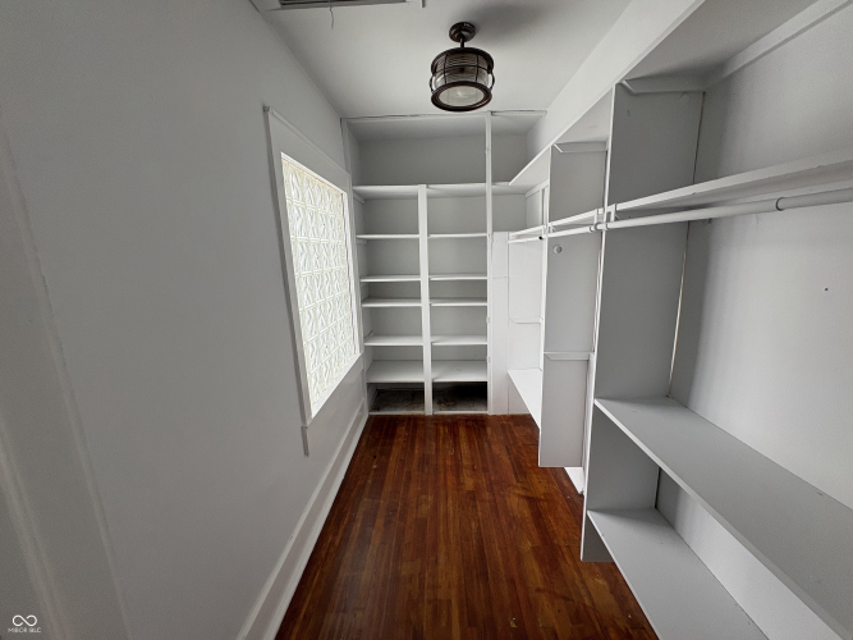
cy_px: 320
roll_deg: +0.9
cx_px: 426
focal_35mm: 14
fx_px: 345
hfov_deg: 102.1
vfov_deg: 85.7
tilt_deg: -10.4
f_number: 2.2
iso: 80
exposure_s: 1/99
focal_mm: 2.22
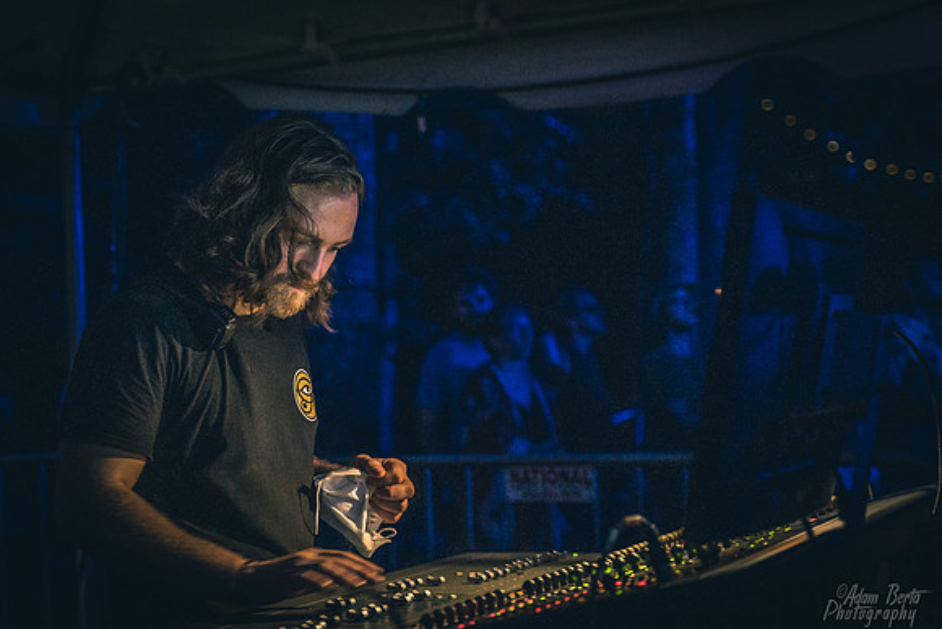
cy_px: 252
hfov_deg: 31.6
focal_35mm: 64
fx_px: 1663
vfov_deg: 21.4
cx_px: 395
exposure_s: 1/40
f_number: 2.8
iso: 6400
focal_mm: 53
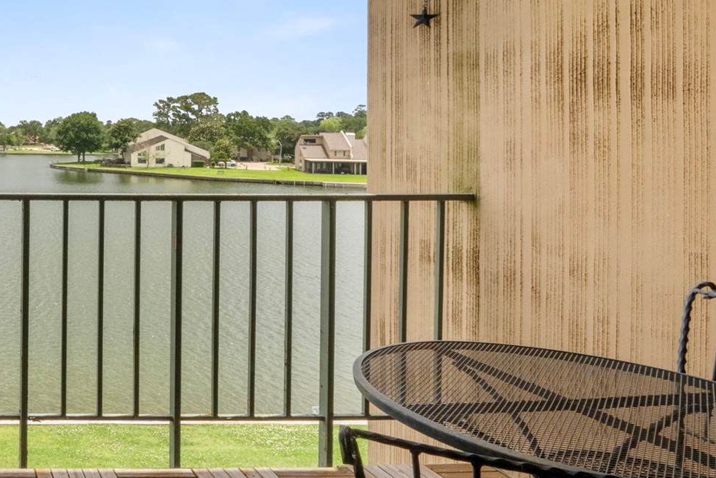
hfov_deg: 49.6
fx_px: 537
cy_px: 114
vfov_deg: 46.1
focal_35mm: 27
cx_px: -51
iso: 800
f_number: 9
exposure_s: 1/100
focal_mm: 12
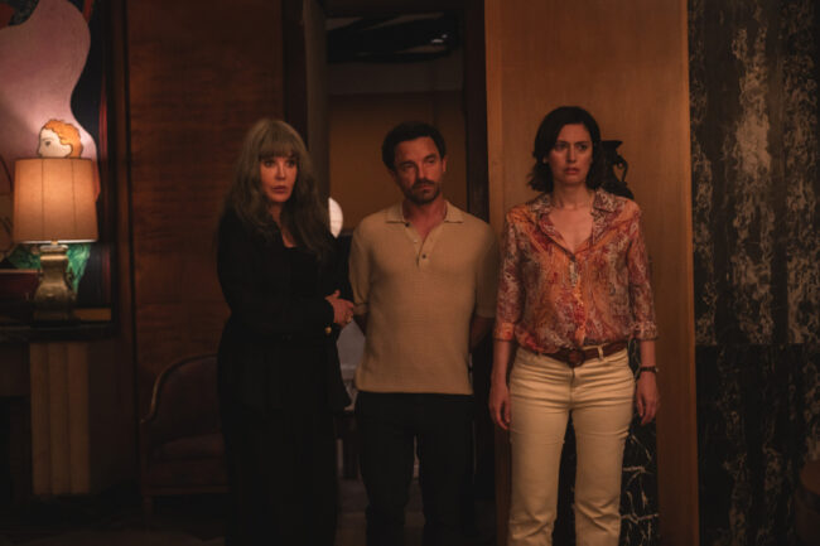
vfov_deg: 24.6
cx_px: 410
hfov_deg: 36.3
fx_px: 1252
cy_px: 273
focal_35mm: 55
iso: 4000
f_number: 4.5
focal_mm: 55
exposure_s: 1/125
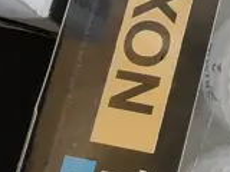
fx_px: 1149
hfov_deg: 10.9
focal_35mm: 173
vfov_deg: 7.7
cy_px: -315
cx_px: 365
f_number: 2
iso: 64
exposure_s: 1/100
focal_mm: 2.87
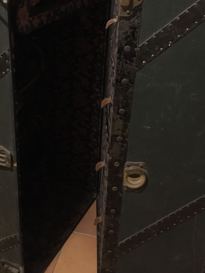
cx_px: 69
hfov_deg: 28.9
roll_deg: -1.9
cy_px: 113
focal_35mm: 50
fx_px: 395
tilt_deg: -28.4
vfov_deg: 38.1
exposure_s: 1/17
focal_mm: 4.15
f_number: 2.2
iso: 800
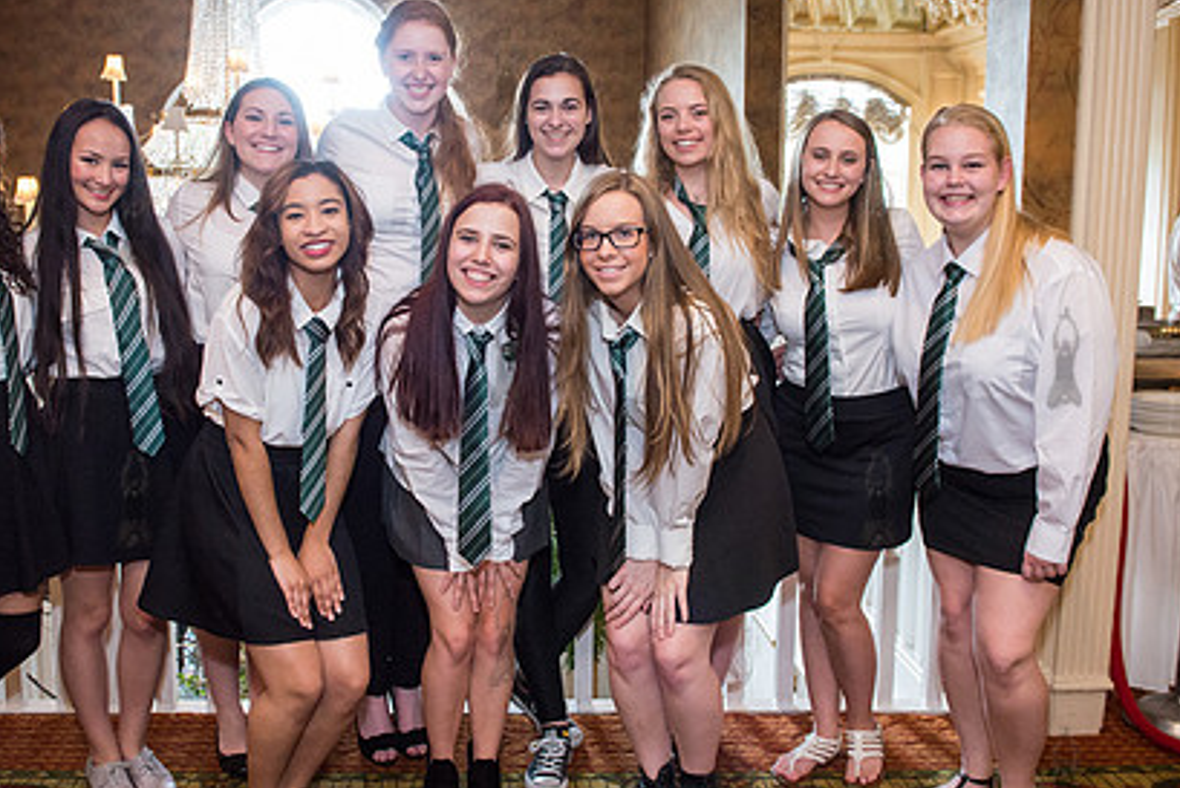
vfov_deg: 37.8
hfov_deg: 54.2
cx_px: 505
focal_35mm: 35
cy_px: 356
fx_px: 1148
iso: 4000
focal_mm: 24
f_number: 5
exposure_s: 1/200
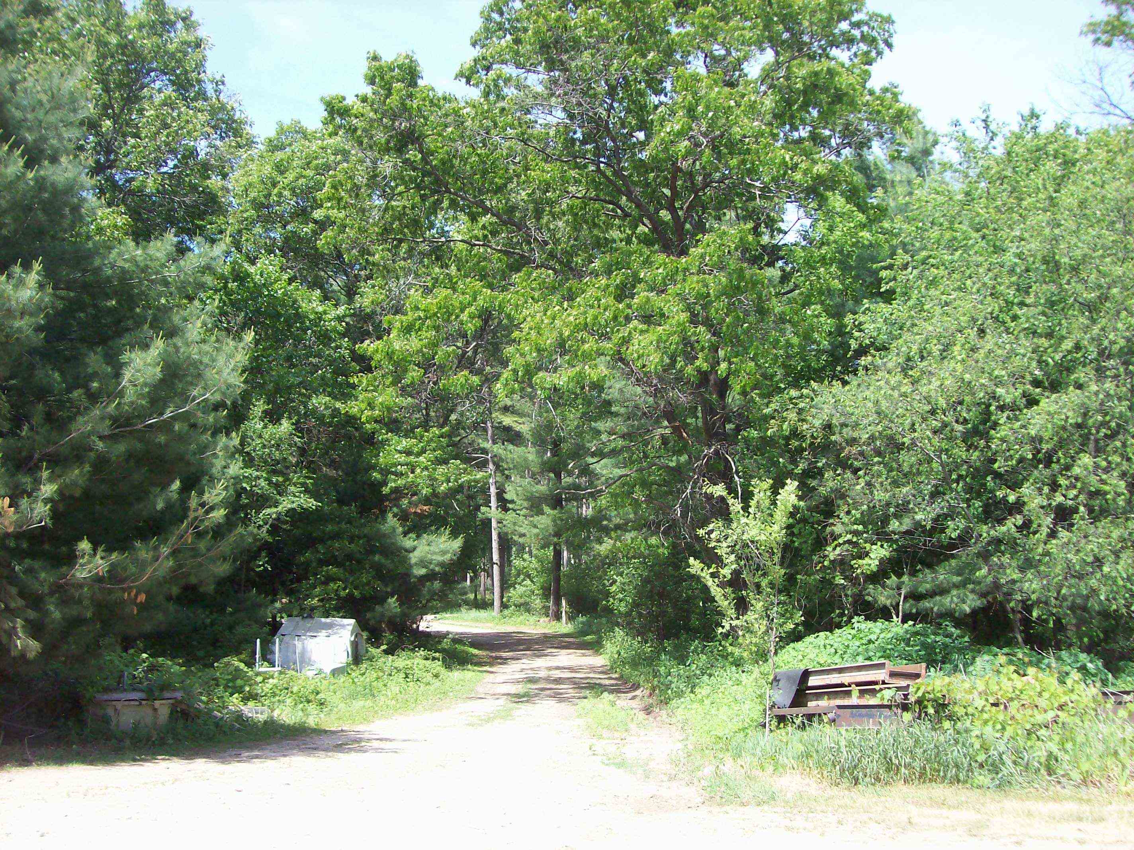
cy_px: 425
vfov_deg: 39.6
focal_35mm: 36
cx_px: 567
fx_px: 1179
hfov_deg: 51.4
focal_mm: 6
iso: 80
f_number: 2.7
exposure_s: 1/545
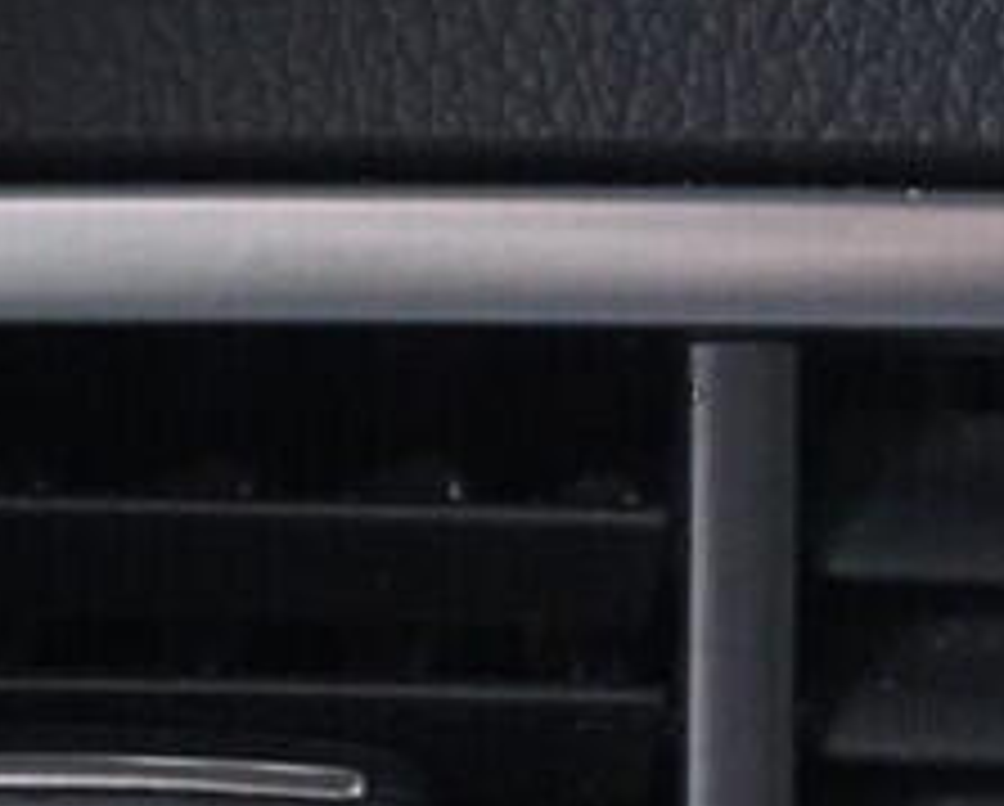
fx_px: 6486
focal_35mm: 218
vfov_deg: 6.7
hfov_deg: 8.8
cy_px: 2103
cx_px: 756
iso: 4000
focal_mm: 24
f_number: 2.8
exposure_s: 1/40
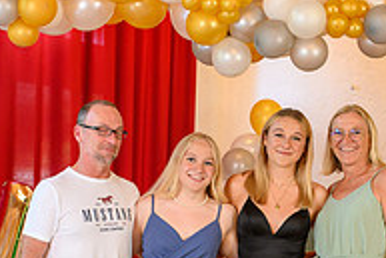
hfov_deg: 19.4
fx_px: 1127
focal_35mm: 105
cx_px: 254
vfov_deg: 13.0
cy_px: 224
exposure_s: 1/100
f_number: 3.5
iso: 1250
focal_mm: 35
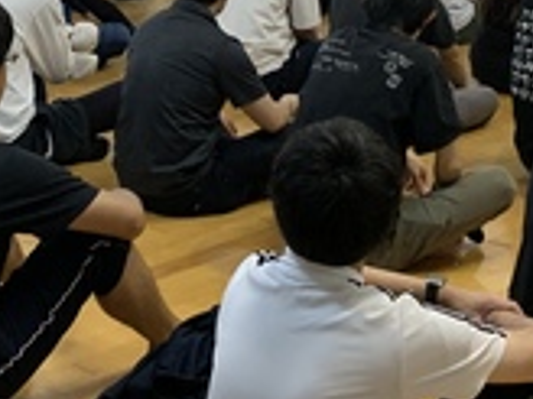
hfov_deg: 19.1
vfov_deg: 14.1
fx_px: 1586
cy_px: -41
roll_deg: +2.1
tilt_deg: -7.2
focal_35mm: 103
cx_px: 275
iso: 200
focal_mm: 4.25
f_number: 1.8
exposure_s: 1/60
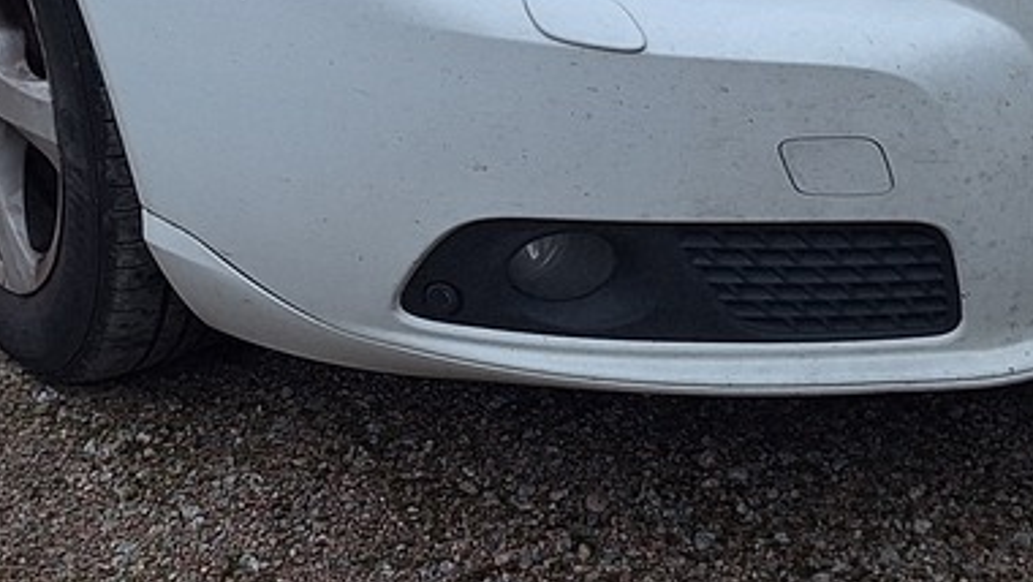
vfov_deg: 12.2
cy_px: -250
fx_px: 2603
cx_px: 457
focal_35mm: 95
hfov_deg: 22.4
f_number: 1.8
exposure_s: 1/50
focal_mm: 5.54
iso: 64
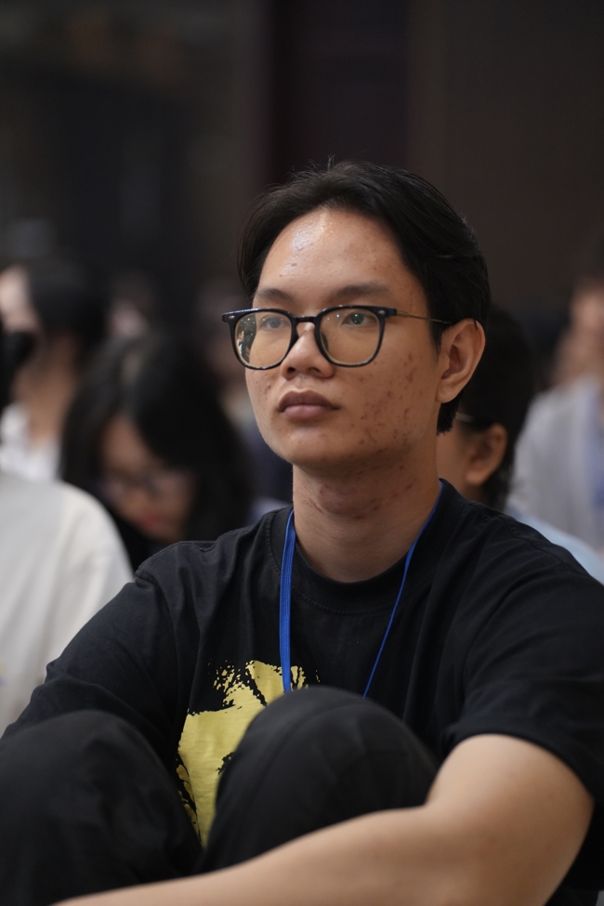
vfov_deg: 18.1
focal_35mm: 113
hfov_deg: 12.1
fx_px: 2844
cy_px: 453
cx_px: 302
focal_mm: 113
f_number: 2.8
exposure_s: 1/200
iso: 4000
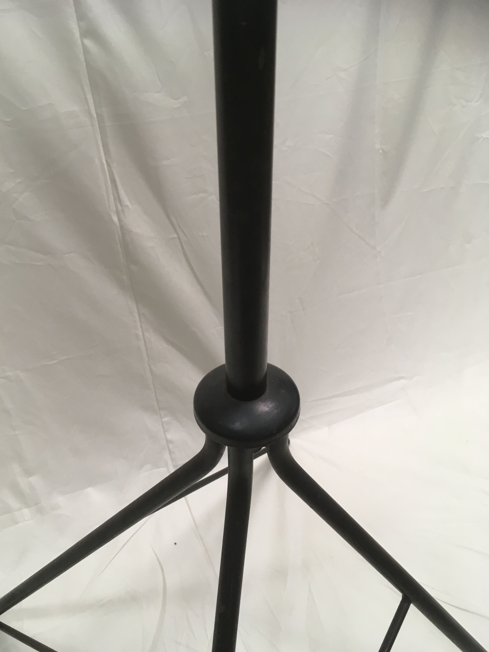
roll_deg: +1.9
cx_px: 230
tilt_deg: -44.5
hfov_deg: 45.4
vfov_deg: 58.3
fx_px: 584
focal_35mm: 31
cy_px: 348
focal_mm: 4.15
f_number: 2.2
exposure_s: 1/33
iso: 50
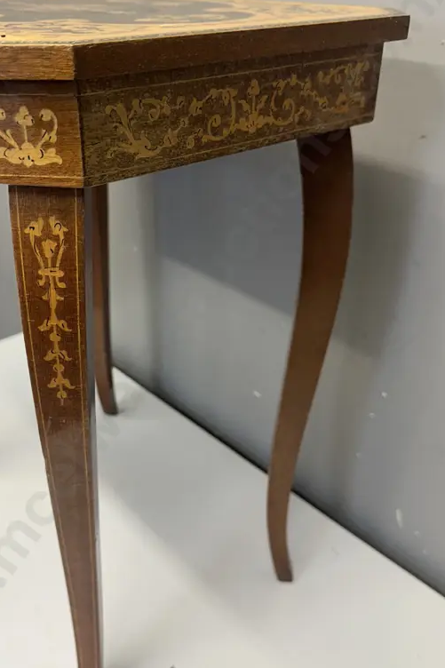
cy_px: 338
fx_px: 631
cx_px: 170
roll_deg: -0.5
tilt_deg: -30.1
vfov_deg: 55.8
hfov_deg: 38.6
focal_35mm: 34
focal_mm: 6.86
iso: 125
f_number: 1.78
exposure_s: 1/100
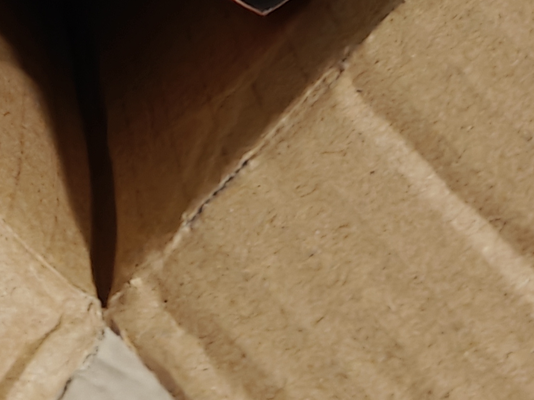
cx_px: 21
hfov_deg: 14.0
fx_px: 2144
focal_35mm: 139
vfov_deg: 9.6
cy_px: -513
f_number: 1.8
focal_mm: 5.59
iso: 400
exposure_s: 1/54
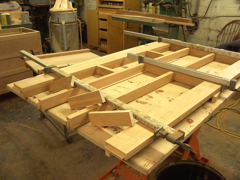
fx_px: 229
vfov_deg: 42.9
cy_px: 90
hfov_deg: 55.4
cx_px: 120
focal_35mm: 33
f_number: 3.4
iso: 140
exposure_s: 1/20
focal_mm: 5.5
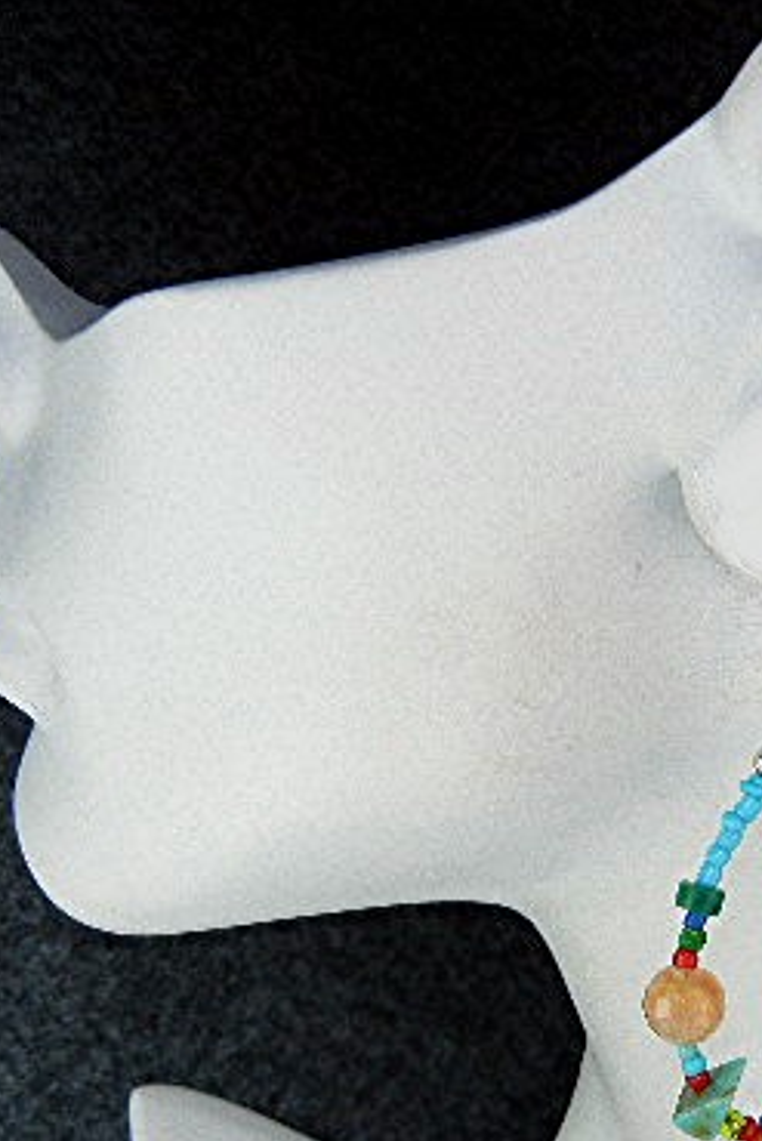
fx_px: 2569
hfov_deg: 16.7
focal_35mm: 81
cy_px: 703
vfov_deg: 25.0
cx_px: 617
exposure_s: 1/33.1
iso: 200
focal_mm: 8.1
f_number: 3.8
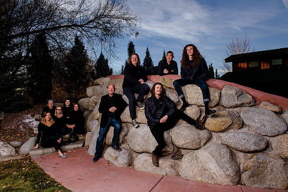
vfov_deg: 53.2
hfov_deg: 73.7
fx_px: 192
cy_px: 96
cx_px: 144
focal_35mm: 24
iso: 200
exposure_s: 1/160
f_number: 11
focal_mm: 24
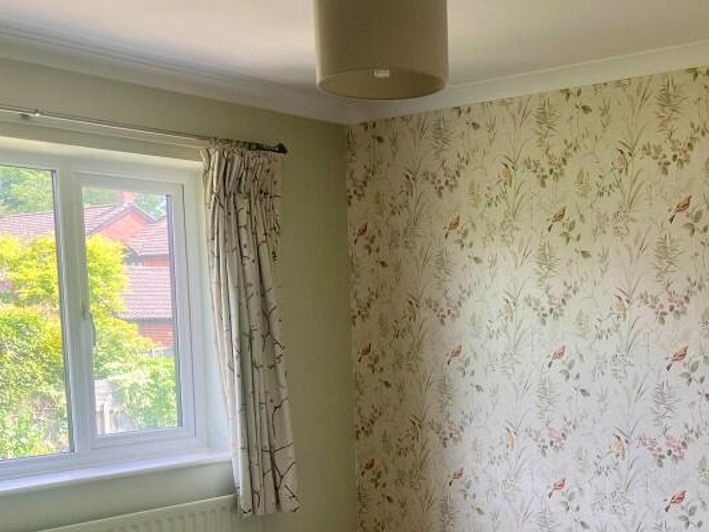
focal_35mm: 50
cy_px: 427
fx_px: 1024
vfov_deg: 28.5
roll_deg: +0.8
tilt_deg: -7.8
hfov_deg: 37.6
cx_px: 496
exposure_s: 1/130
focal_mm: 5.7
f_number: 1.5
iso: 50
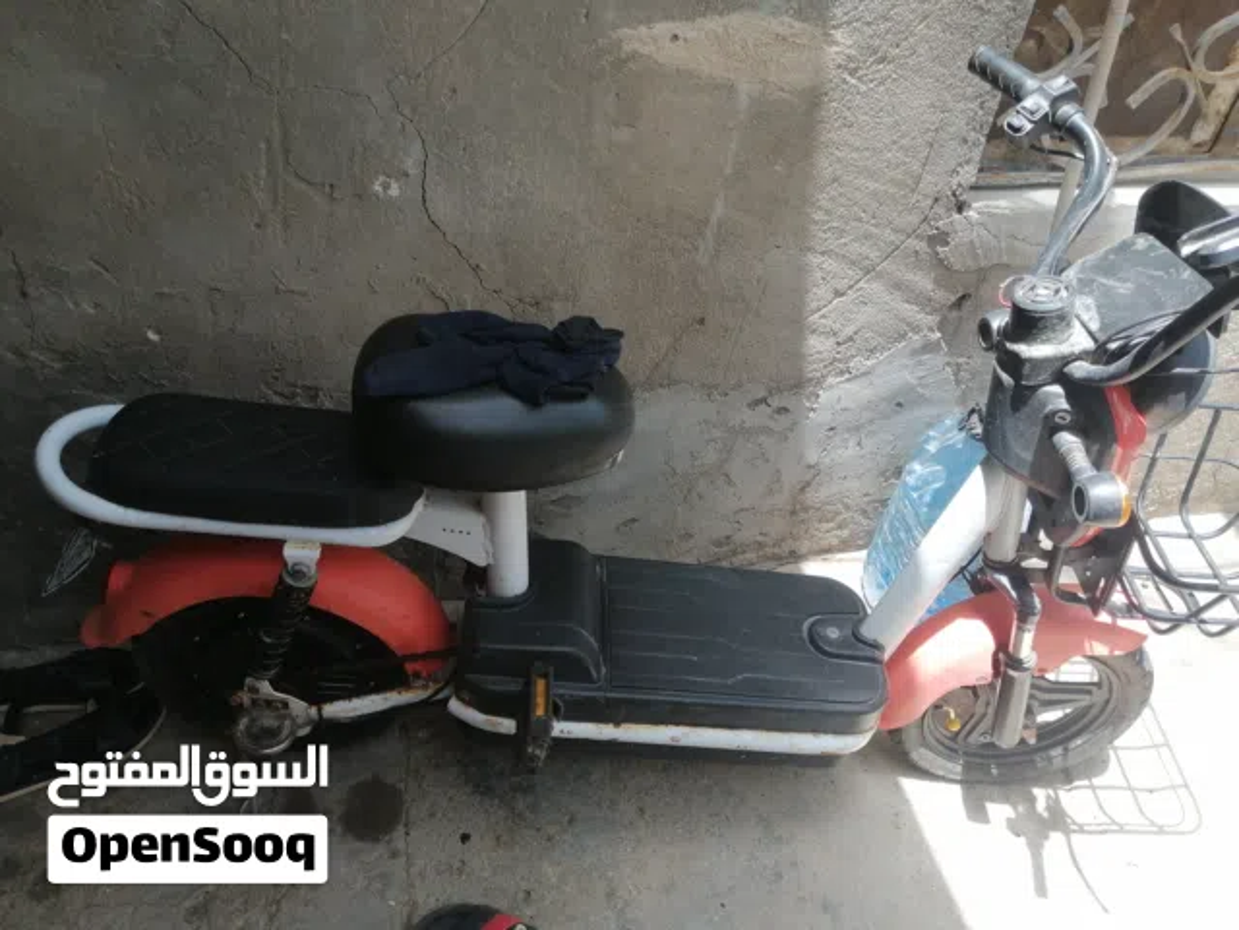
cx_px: 620
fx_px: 931
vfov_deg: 53.1
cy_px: 465
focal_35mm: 26
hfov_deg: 67.3
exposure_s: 1/192
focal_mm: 3.95
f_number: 1.8
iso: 50
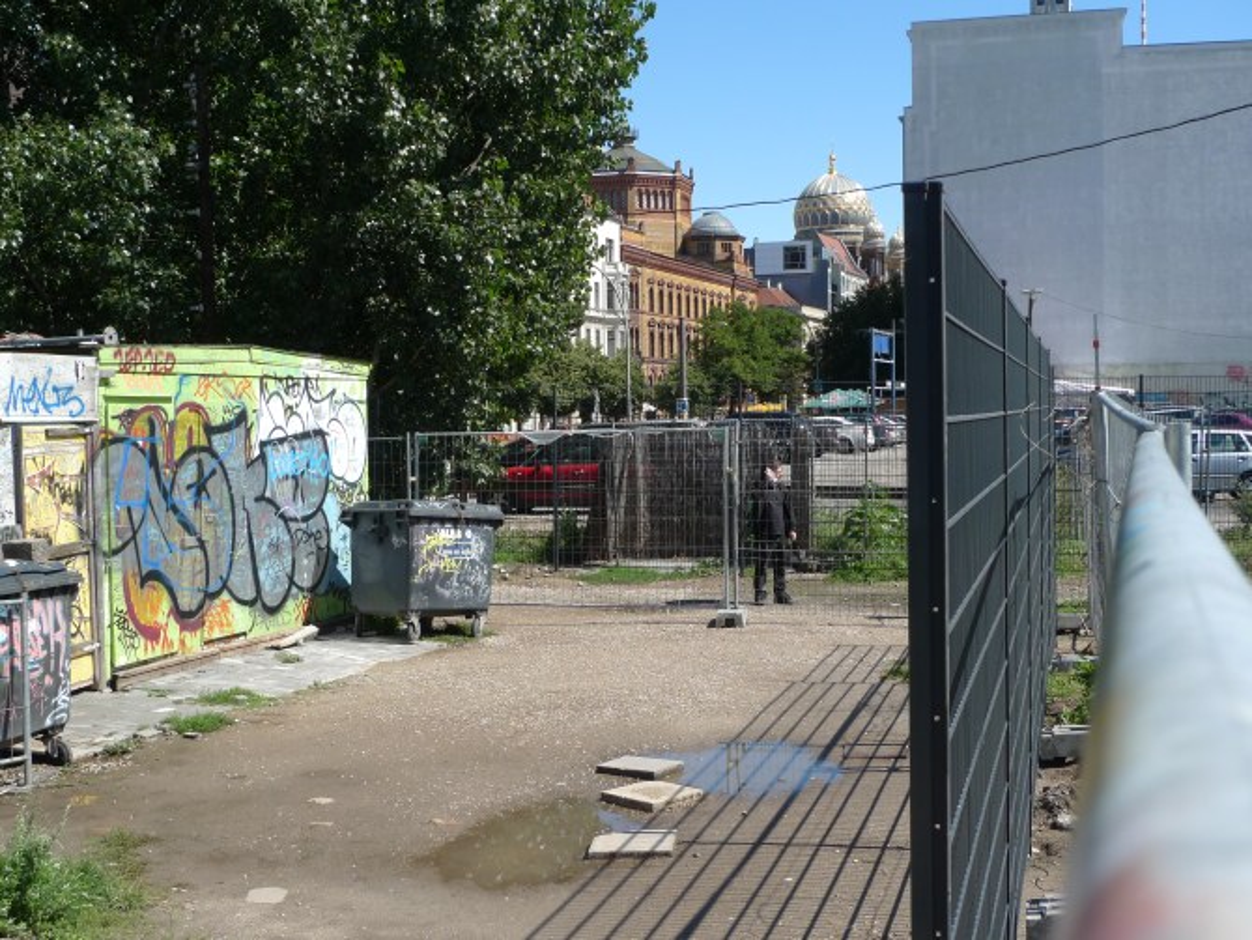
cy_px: 470
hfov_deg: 39.6
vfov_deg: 30.3
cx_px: 626
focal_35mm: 48
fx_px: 1737
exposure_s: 1/500
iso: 80
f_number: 4
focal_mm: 10.2
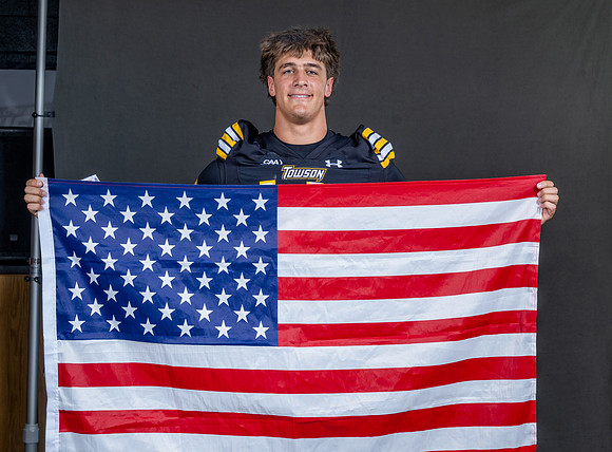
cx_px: 391
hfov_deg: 28.4
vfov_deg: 21.3
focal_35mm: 68
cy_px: 223
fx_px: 1202
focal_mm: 48
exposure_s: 1/200
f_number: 7.1
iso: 100
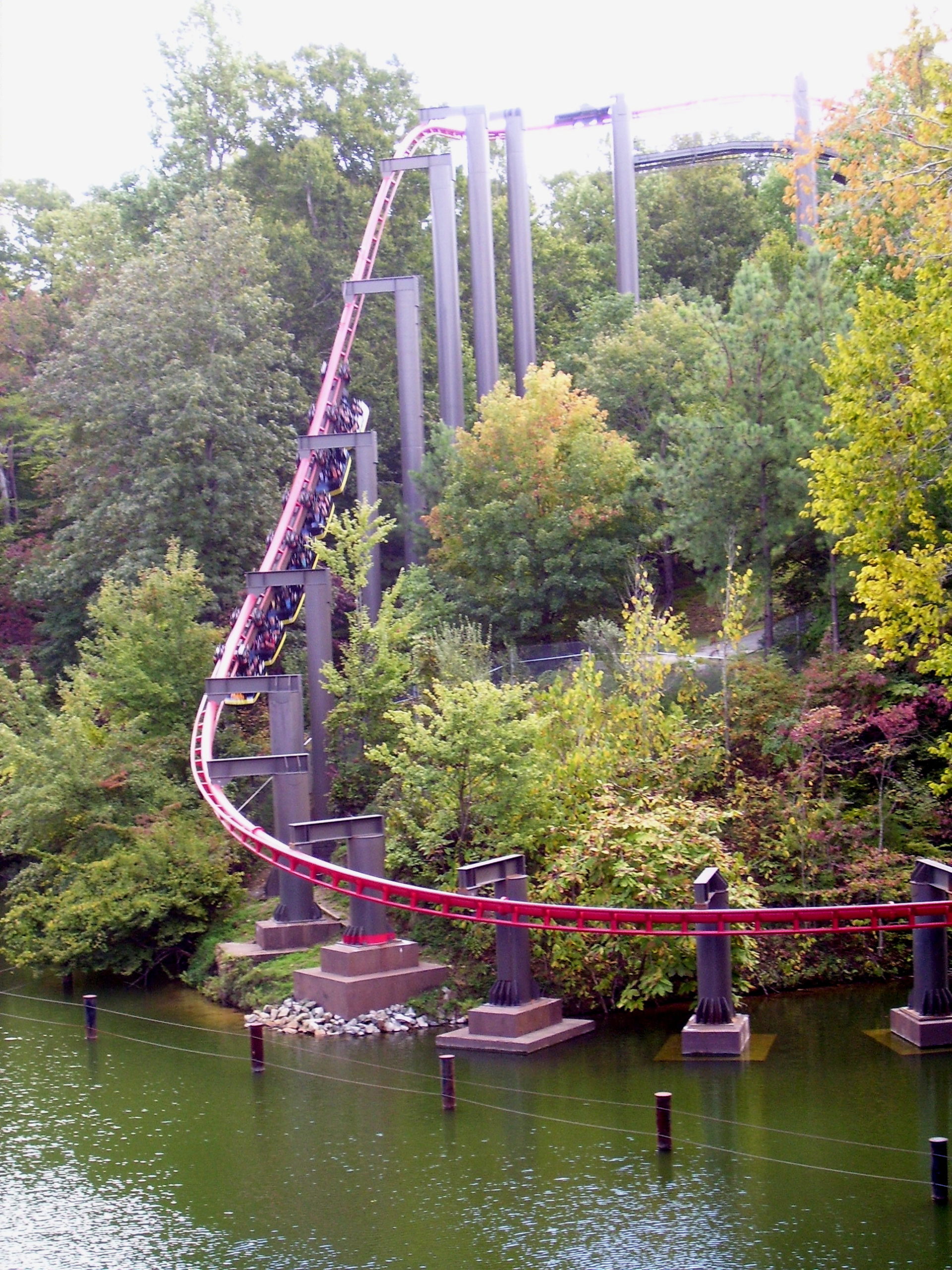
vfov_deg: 29.4
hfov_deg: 22.3
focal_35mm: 66
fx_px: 2420
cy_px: 635
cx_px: 476
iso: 125
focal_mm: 10.8
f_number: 3.6
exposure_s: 1/90
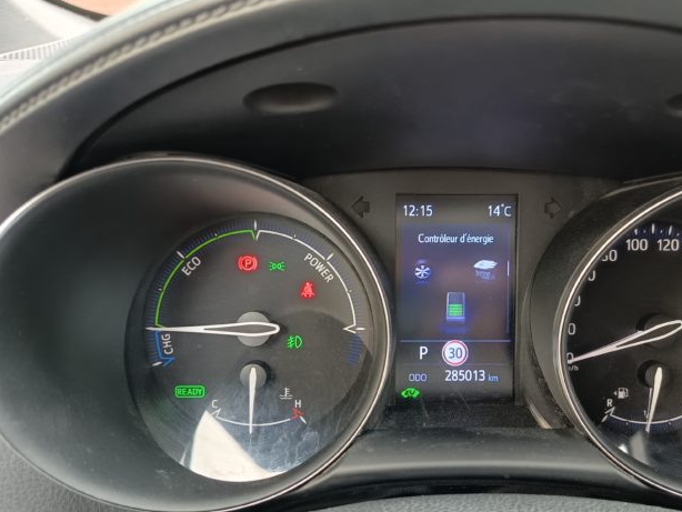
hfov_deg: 59.4
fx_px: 591
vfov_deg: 46.5
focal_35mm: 30
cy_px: 317
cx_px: 412
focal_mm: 5.24
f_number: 1.7
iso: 434
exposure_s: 1/25
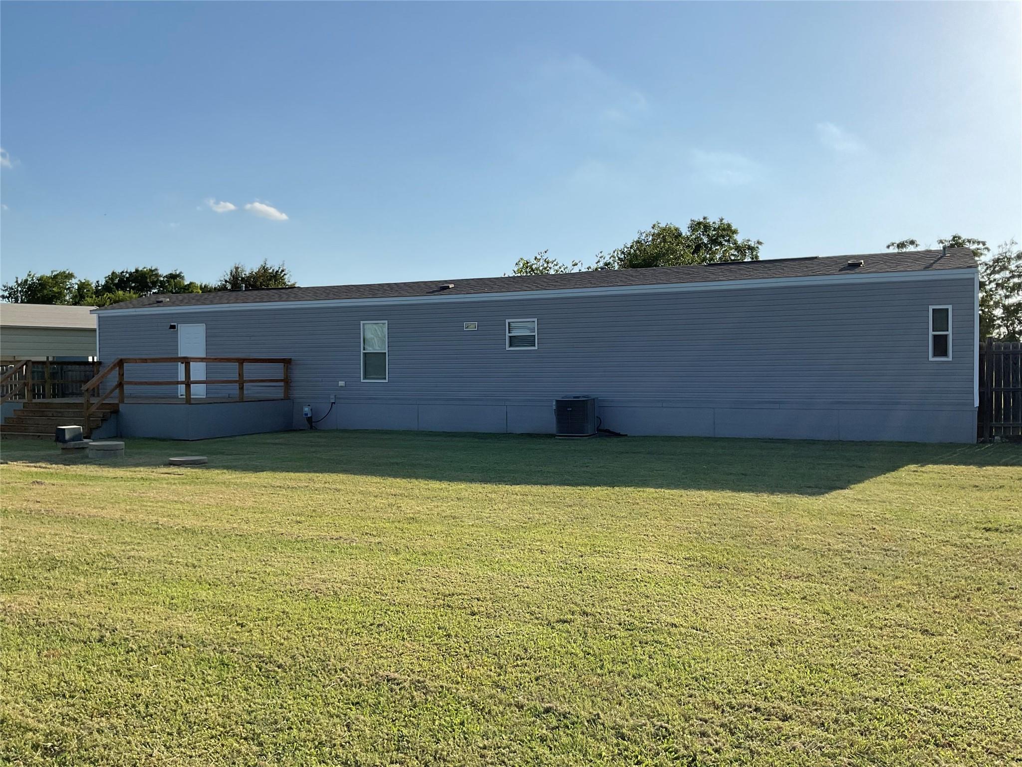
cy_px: 384
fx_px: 856
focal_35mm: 29
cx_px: 511
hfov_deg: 61.7
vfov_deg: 48.2
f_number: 1.8
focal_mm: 3
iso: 16
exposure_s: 1/2667
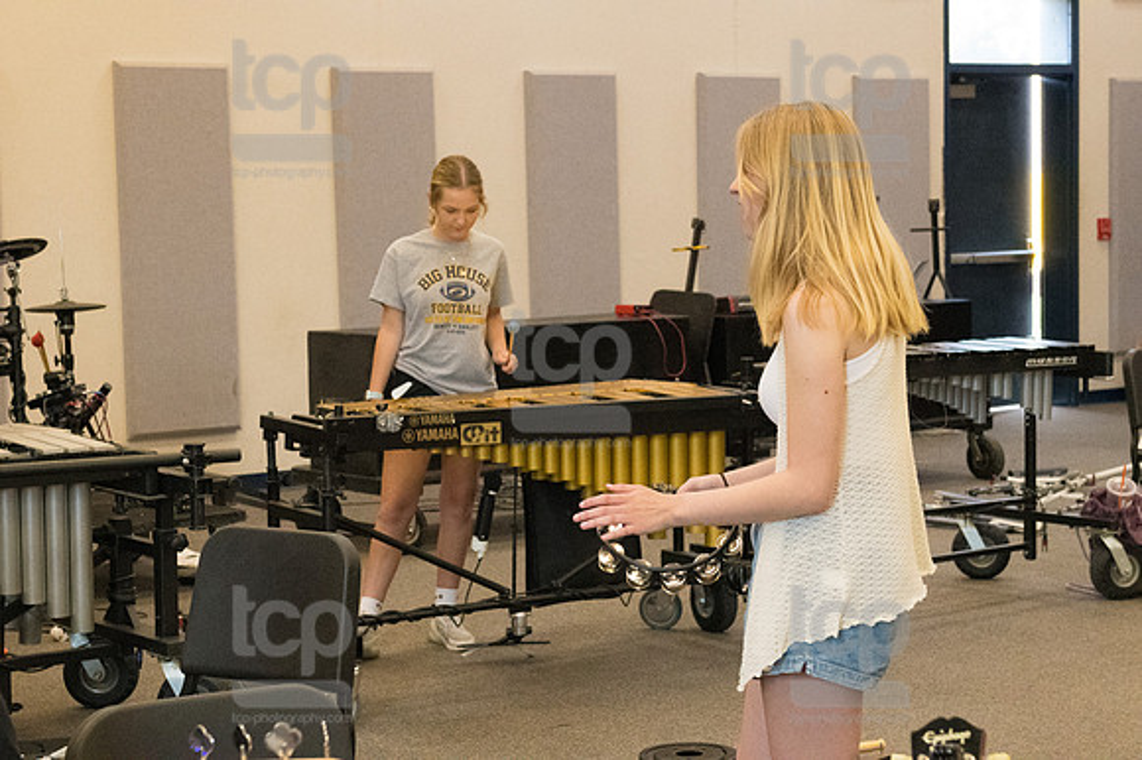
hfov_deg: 27.0
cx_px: 571
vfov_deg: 18.2
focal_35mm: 75
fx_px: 2378
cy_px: 380
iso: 10000
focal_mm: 50
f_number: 5.6
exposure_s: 1/400
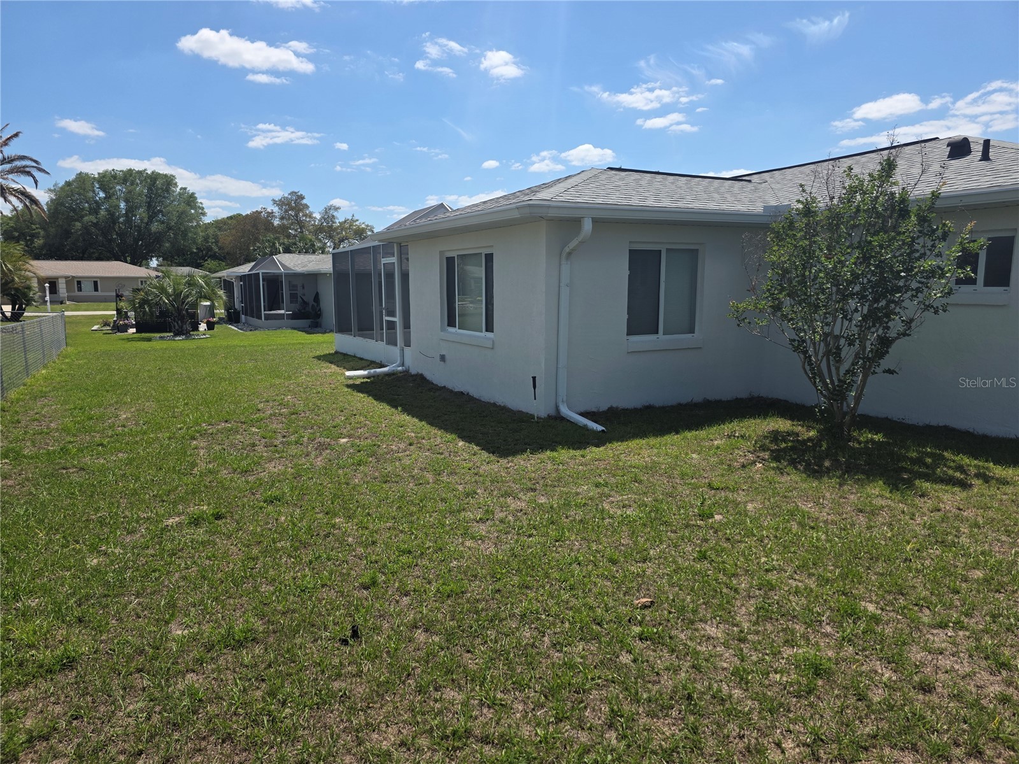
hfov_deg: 73.9
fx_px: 677
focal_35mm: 23
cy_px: 382
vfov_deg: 58.9
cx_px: 510
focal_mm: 6.3
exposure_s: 1/7626
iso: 80
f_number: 1.7
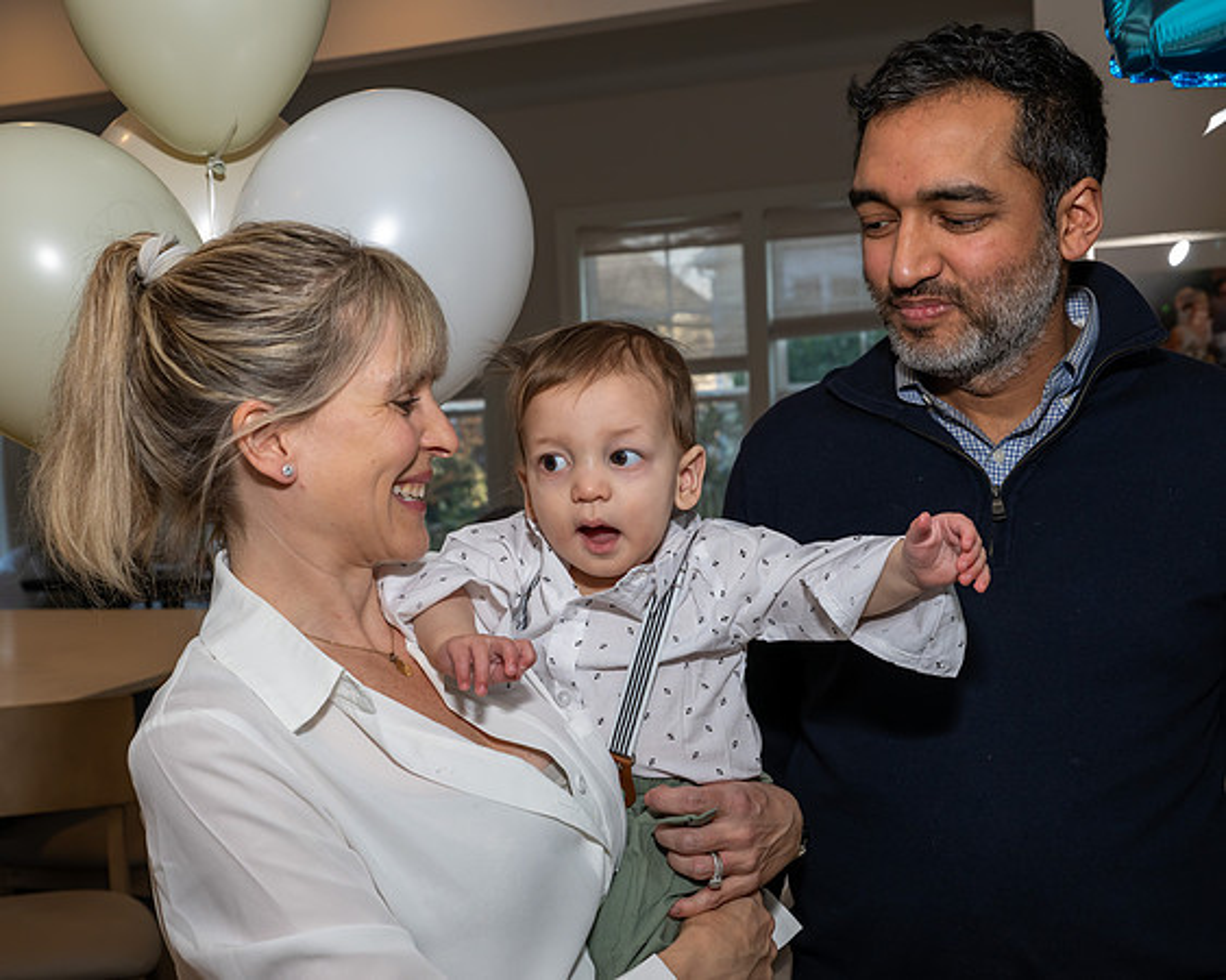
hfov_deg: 40.4
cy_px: 488
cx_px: 526
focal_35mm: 46
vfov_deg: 32.9
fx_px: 1660
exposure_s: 1/250
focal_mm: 39
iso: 640
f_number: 7.1
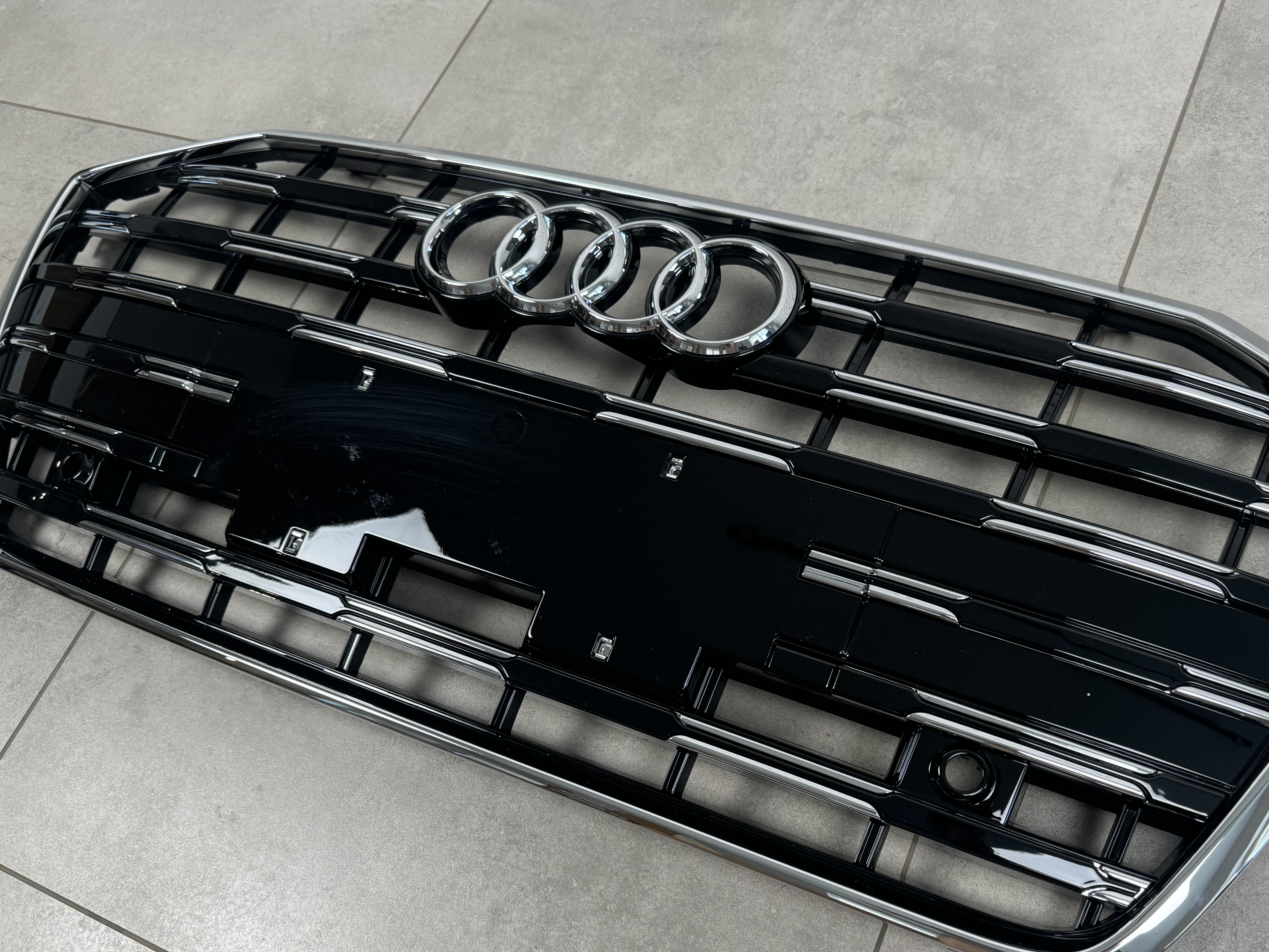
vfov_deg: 43.8
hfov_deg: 56.7
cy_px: 597
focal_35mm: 32
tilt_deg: -61.5
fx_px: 1173
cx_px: 684
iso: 125
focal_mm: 6.76
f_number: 1.78
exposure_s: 1/100
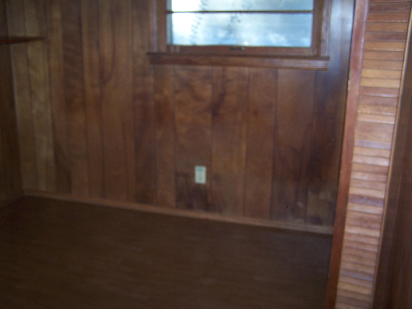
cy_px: 154
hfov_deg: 49.0
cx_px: 206
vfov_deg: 37.7
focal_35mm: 38
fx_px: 452
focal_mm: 6.3
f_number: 2.8
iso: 80
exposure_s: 1/60
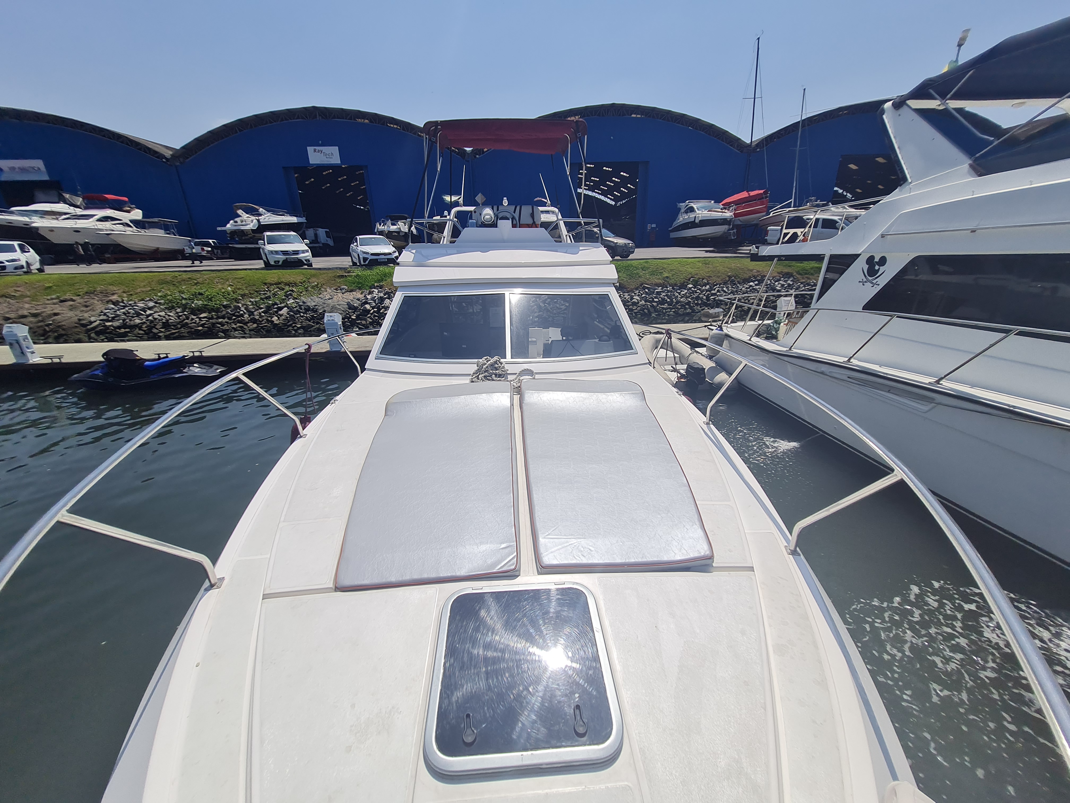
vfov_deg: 89.9
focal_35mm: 13
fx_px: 402
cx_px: 535
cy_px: 402
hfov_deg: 106.2
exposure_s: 1/3304
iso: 50
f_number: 2.2
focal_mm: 1.74
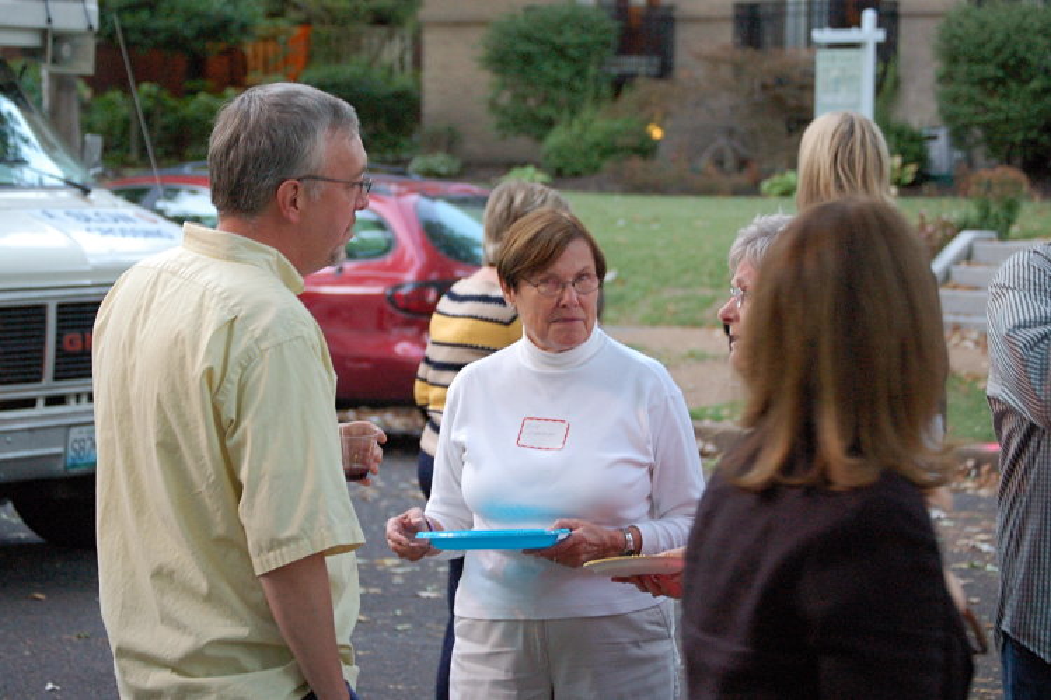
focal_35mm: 93
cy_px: 350
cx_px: 526
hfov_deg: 21.9
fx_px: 2715
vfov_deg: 14.7
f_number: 4.2
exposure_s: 1/50
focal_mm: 62
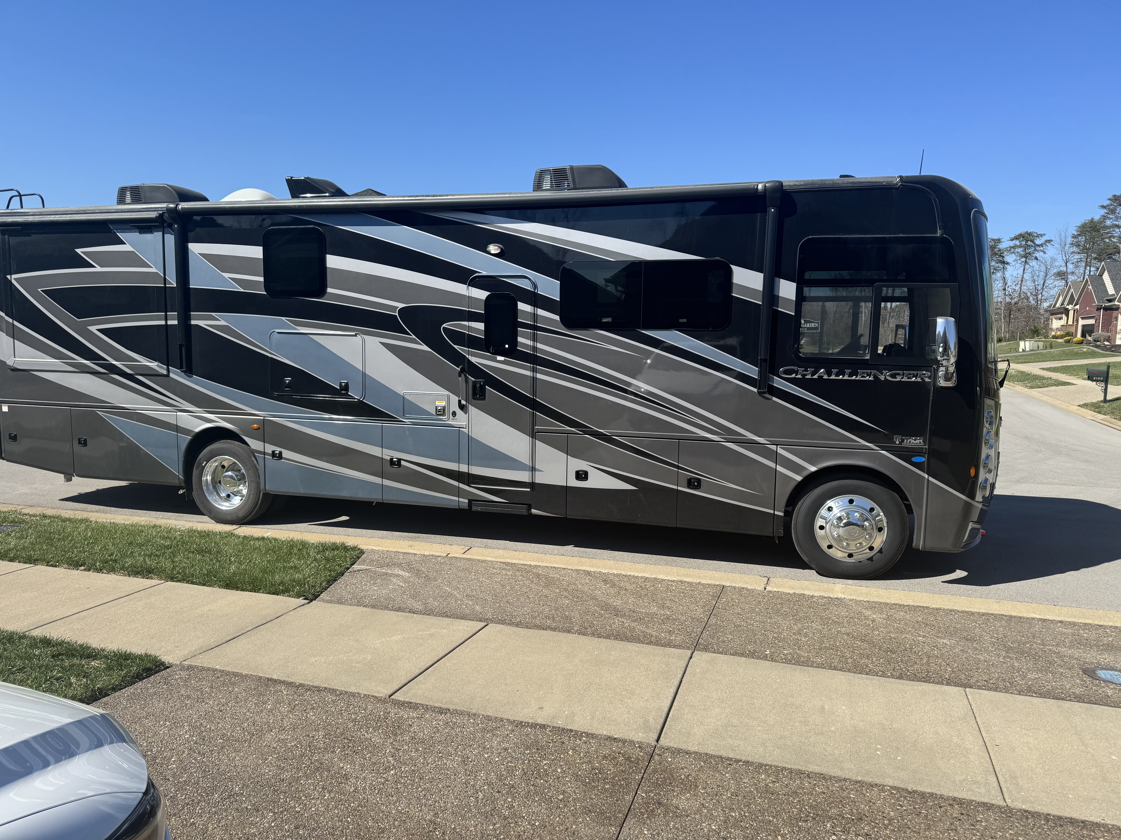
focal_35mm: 24
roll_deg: -1.8
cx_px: 560
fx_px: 777
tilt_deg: -5.9
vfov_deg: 56.8
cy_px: 420
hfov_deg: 71.6
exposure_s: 1/4310
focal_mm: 6.76
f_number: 1.78
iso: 80
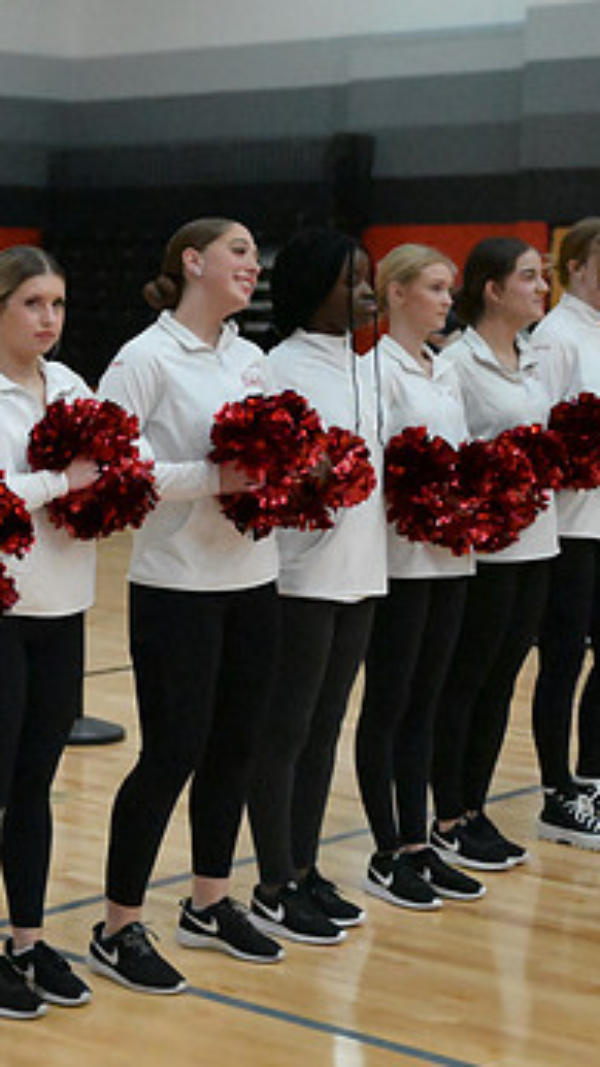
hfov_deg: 13.5
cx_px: -22
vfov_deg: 24.2
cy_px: 535
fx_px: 2490
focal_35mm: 88
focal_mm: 50
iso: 32000
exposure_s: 1/8000
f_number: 2.8
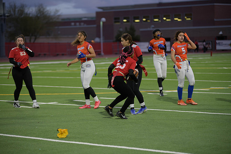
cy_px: 77
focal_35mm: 122
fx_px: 783
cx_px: 116
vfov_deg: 11.2
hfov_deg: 16.8
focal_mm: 122
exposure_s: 1/200
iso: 400
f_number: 2.8
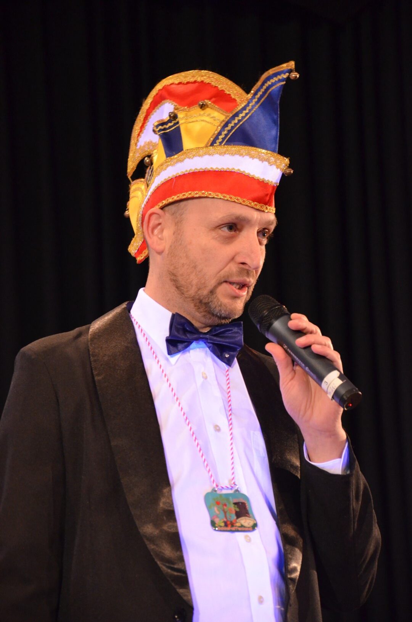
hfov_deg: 8.7
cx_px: 206
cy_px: 311
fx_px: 2716
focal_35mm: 158
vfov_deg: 13.1
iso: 3200
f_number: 5.6
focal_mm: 105
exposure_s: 1/25
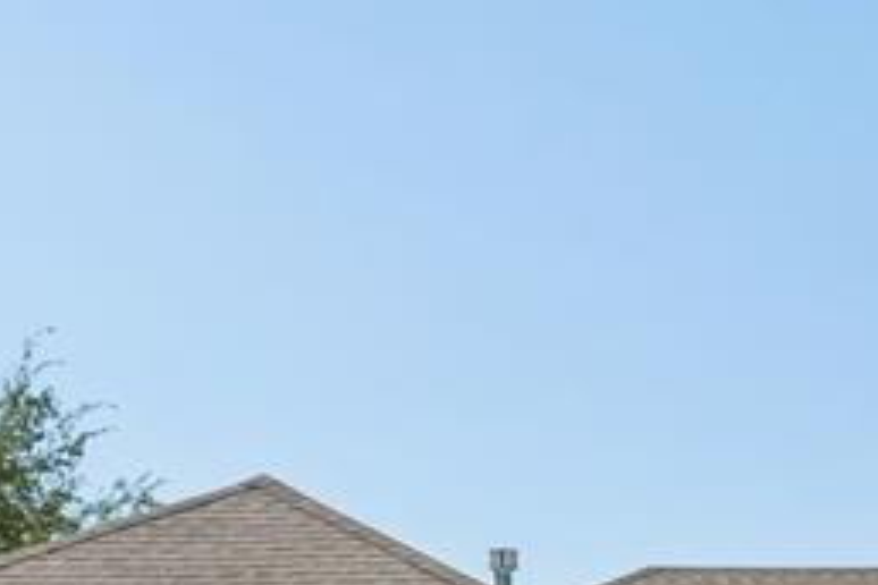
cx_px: 863
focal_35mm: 119
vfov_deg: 10.8
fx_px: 2902
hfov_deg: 16.9
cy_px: 1048
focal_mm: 20
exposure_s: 1/640
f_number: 8
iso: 200
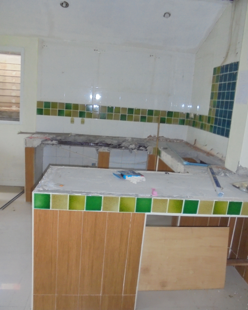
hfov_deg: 51.5
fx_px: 257
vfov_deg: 62.2
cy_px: 150
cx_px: 127
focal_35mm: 28
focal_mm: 4.6
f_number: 3.5
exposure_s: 1/30
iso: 400
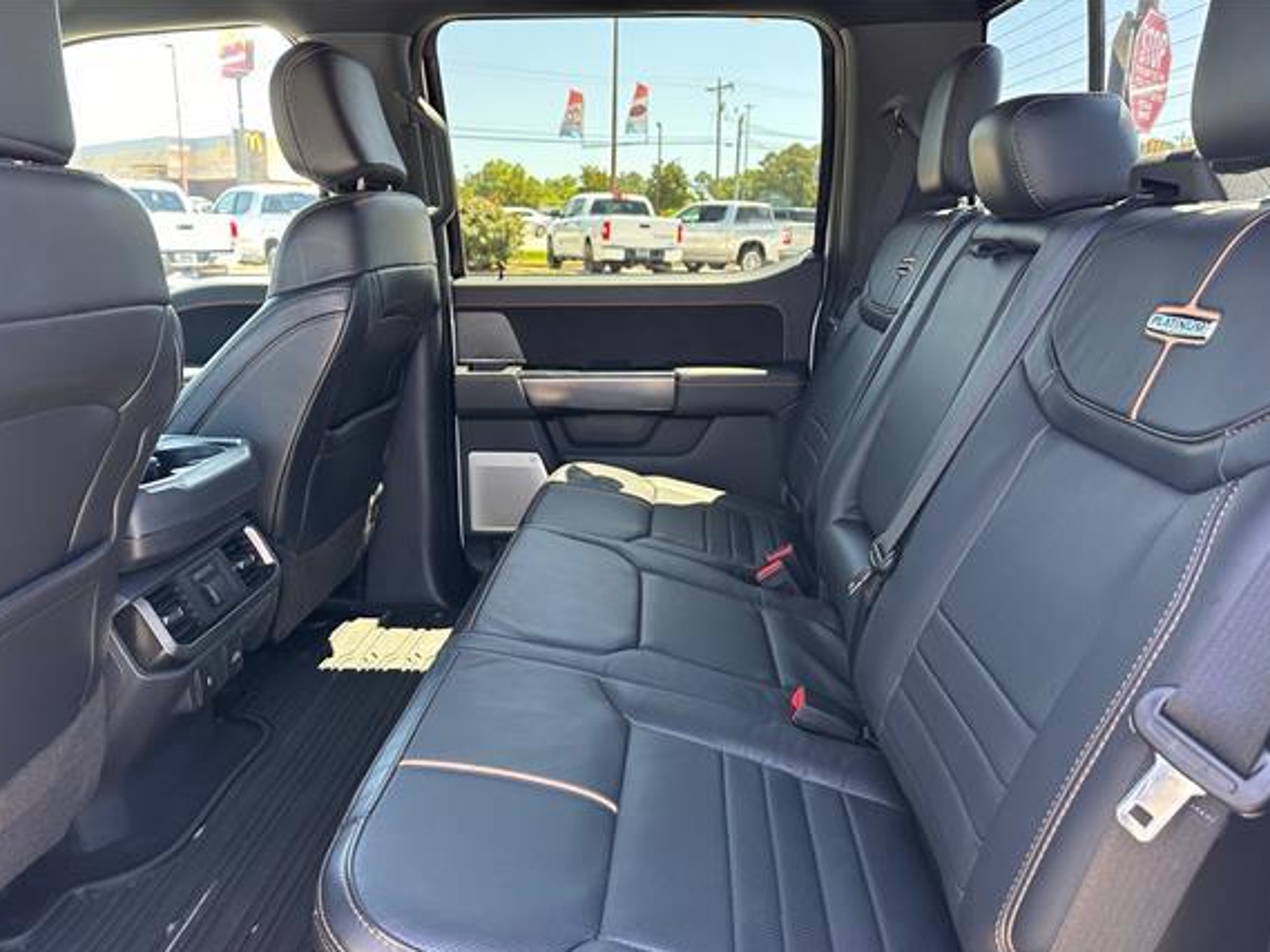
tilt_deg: -13.4
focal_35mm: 27
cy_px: 531
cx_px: 618
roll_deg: -1.1
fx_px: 991
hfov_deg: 65.3
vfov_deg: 51.3
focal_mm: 6.86
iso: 160
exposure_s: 1/121
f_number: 1.78
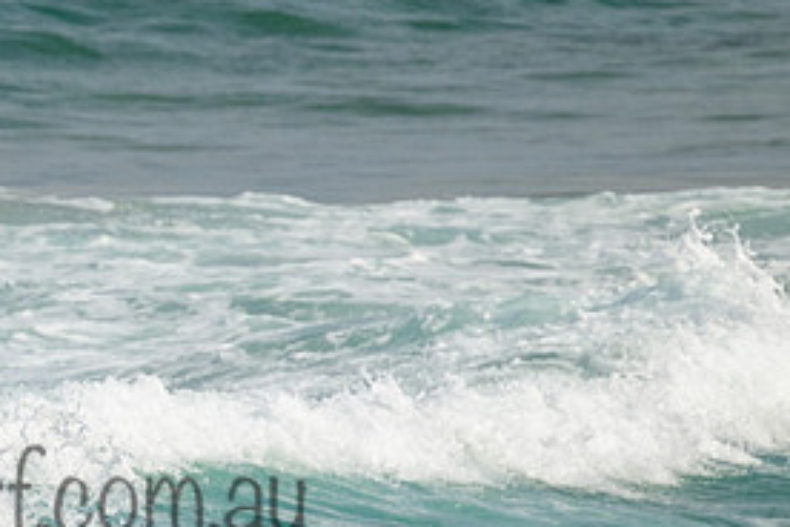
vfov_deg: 0.7
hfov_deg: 1.1
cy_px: 465
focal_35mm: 1943
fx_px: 42635
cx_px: -125
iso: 800
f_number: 11
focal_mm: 800
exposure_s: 1/2000
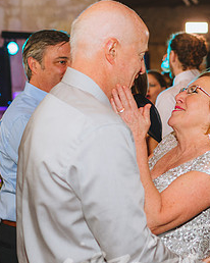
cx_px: 249
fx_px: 576
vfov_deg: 25.7
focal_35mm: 74
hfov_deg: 19.5
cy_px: 149
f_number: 2.5
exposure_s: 1/200
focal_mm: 35
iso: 800
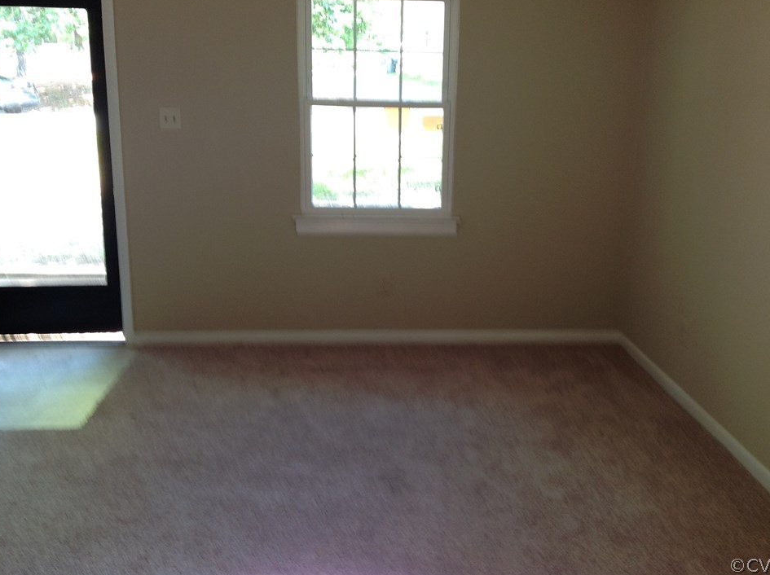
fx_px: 844
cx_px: 406
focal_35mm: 38
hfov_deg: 49.0
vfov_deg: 37.6
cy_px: 267
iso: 50
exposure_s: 1/20
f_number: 2.4
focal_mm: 4.28
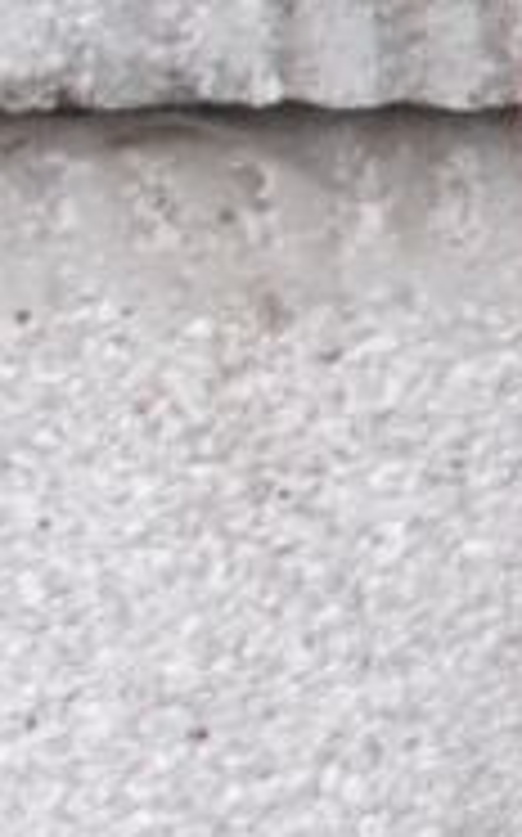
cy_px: 198
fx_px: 3465
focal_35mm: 152
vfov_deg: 13.7
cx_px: 1940
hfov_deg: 7.0
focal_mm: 4.6
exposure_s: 1/25
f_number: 3.2
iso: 180
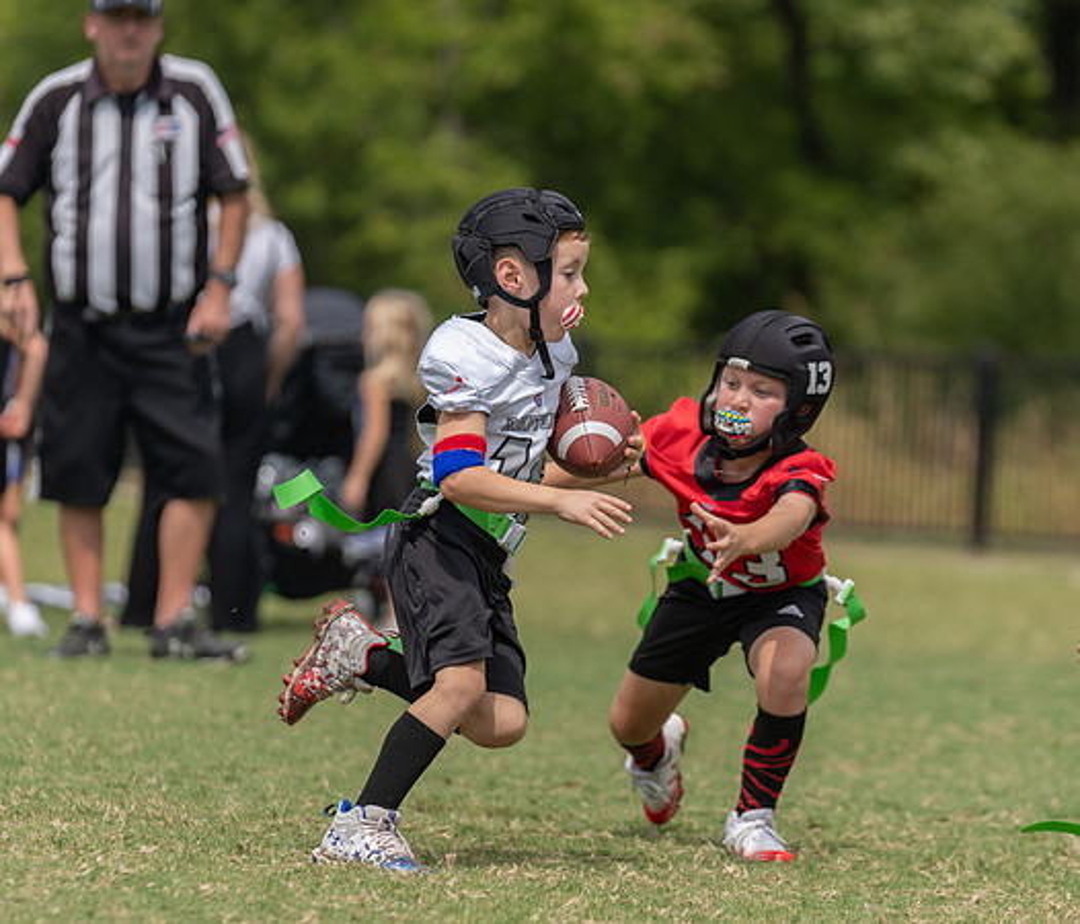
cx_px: 547
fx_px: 9348
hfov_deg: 6.6
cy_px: 506
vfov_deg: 5.7
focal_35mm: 285
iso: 100
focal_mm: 200
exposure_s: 1/1600
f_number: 3.5
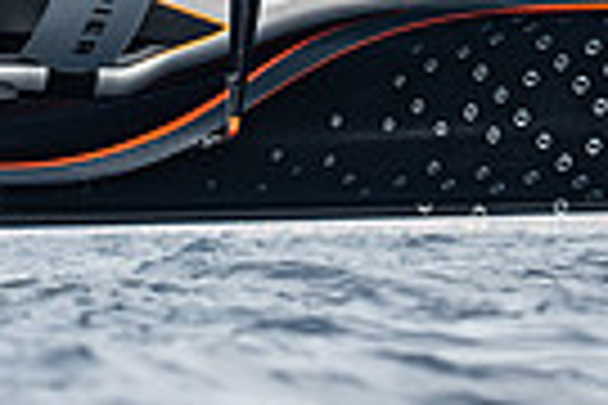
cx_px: -158
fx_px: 14490
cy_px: -353
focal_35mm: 858
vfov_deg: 1.6
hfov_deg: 2.4
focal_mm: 200
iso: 100
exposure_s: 1/800
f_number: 4
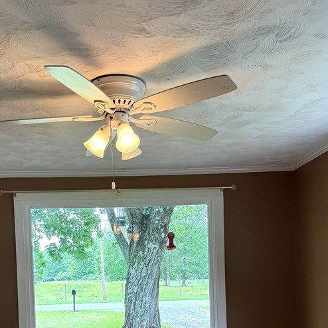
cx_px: 126
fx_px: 472
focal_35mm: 44
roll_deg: +1.6
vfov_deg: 36.3
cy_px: 287
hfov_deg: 38.1
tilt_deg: -1.2
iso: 80
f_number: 1.78
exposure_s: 1/146
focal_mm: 6.76
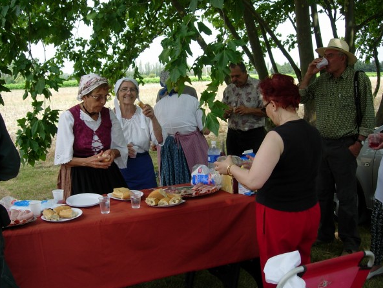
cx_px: 178
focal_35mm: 41
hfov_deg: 45.7
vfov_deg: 35.1
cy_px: 151
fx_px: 454
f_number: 2.8
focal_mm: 7.8
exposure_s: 1/512
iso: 64
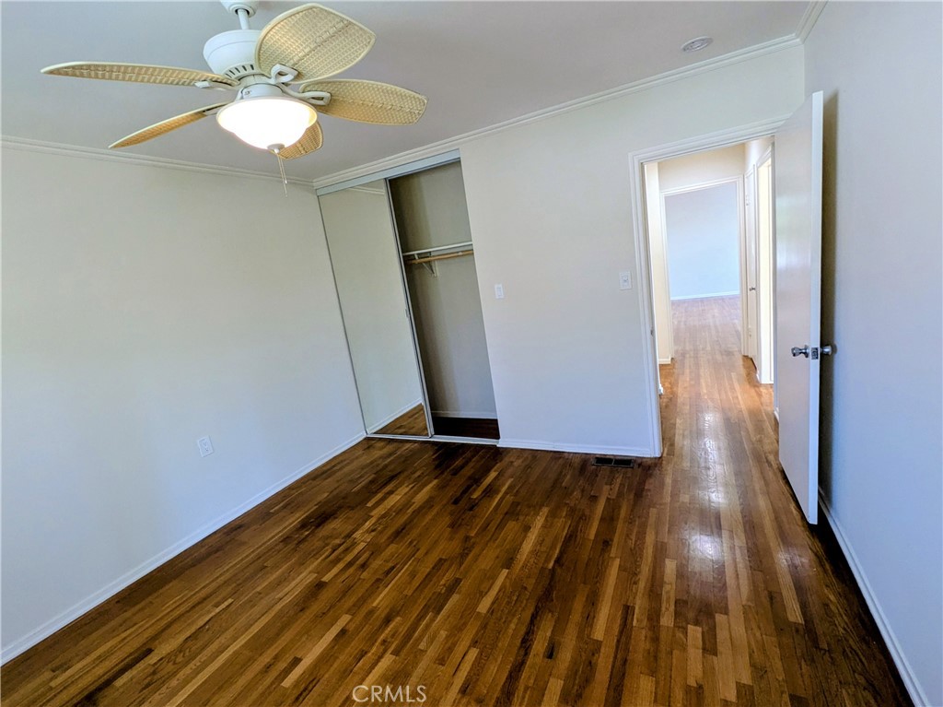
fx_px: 381
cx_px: 472
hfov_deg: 102.1
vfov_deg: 85.6
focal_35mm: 14
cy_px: 354
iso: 87
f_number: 2.2
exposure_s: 1/24
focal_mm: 1.85
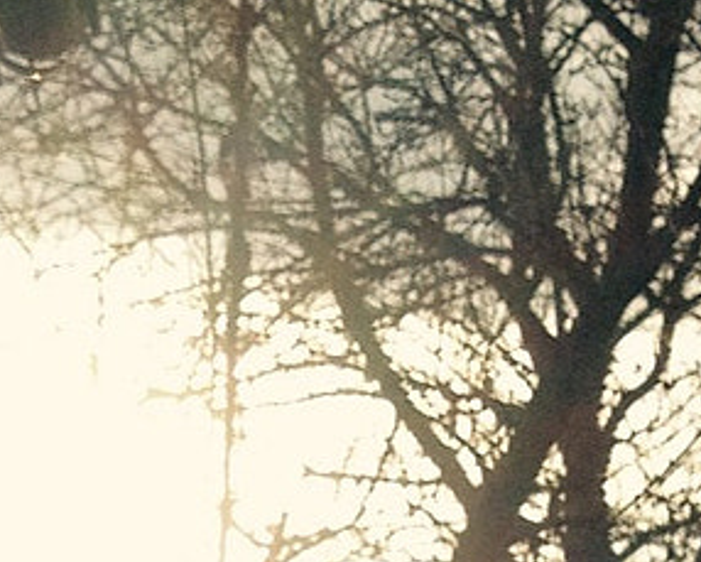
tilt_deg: -6.1
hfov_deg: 10.0
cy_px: 1593
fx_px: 3964
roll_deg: -2.5
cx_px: -21
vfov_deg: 7.3
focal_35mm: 191
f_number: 2.4
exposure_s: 1/1783
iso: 50
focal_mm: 4.28
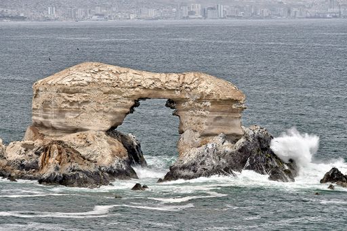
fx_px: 2505
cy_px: 116
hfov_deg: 7.9
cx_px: 174
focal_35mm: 260
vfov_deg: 5.3
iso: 400
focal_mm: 260
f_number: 8
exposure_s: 1/1000
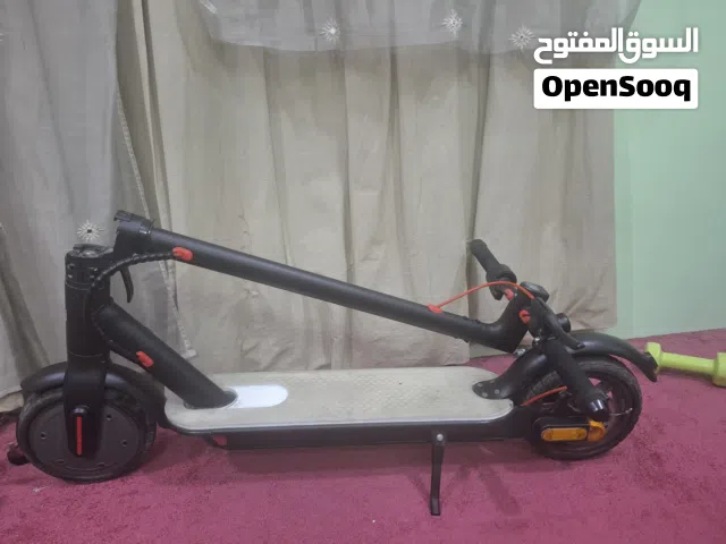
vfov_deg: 58.9
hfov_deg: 73.9
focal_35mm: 23
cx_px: 363
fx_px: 482
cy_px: 272
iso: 320
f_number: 1.8
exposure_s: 1/33
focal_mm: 5.54
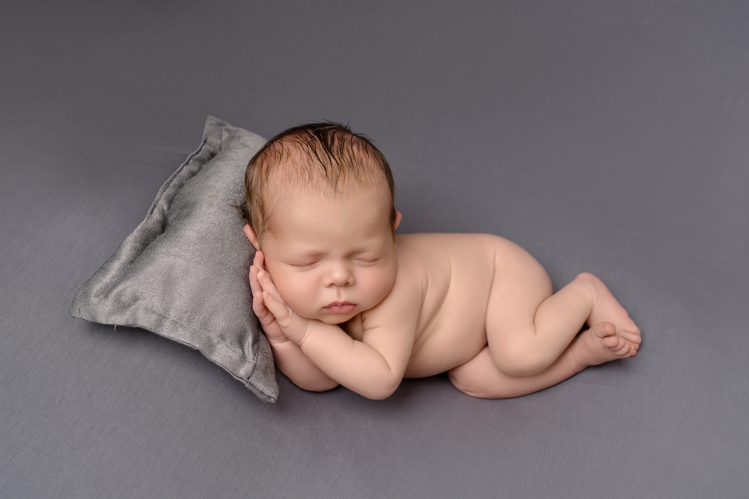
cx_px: 386
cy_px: 257
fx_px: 624
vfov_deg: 43.6
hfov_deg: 61.9
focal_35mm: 30
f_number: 5
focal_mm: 29
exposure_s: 1/160
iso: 200
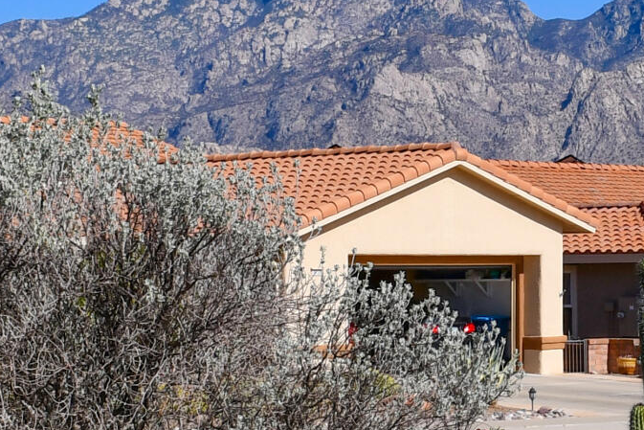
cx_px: 490
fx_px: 2630
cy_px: 303
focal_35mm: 147
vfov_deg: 9.3
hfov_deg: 13.9
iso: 100
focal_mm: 22
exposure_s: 1/250
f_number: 11
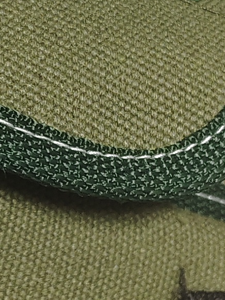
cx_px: -17
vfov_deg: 12.2
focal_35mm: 162
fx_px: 1405
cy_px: 134
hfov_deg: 9.1
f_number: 1.88
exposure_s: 1/50
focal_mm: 5.56
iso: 819
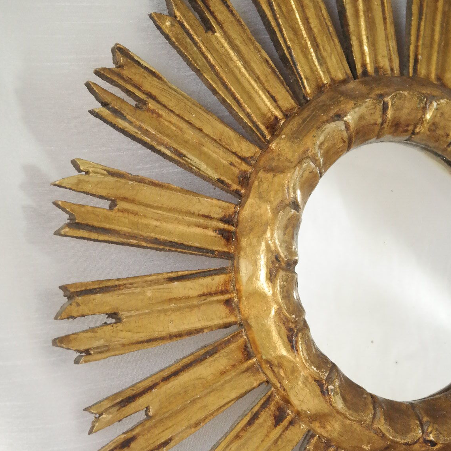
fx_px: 1459
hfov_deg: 17.6
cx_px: 226
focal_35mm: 99
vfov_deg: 17.5
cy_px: 290
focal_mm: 50
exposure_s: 1/30
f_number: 9
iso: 3200
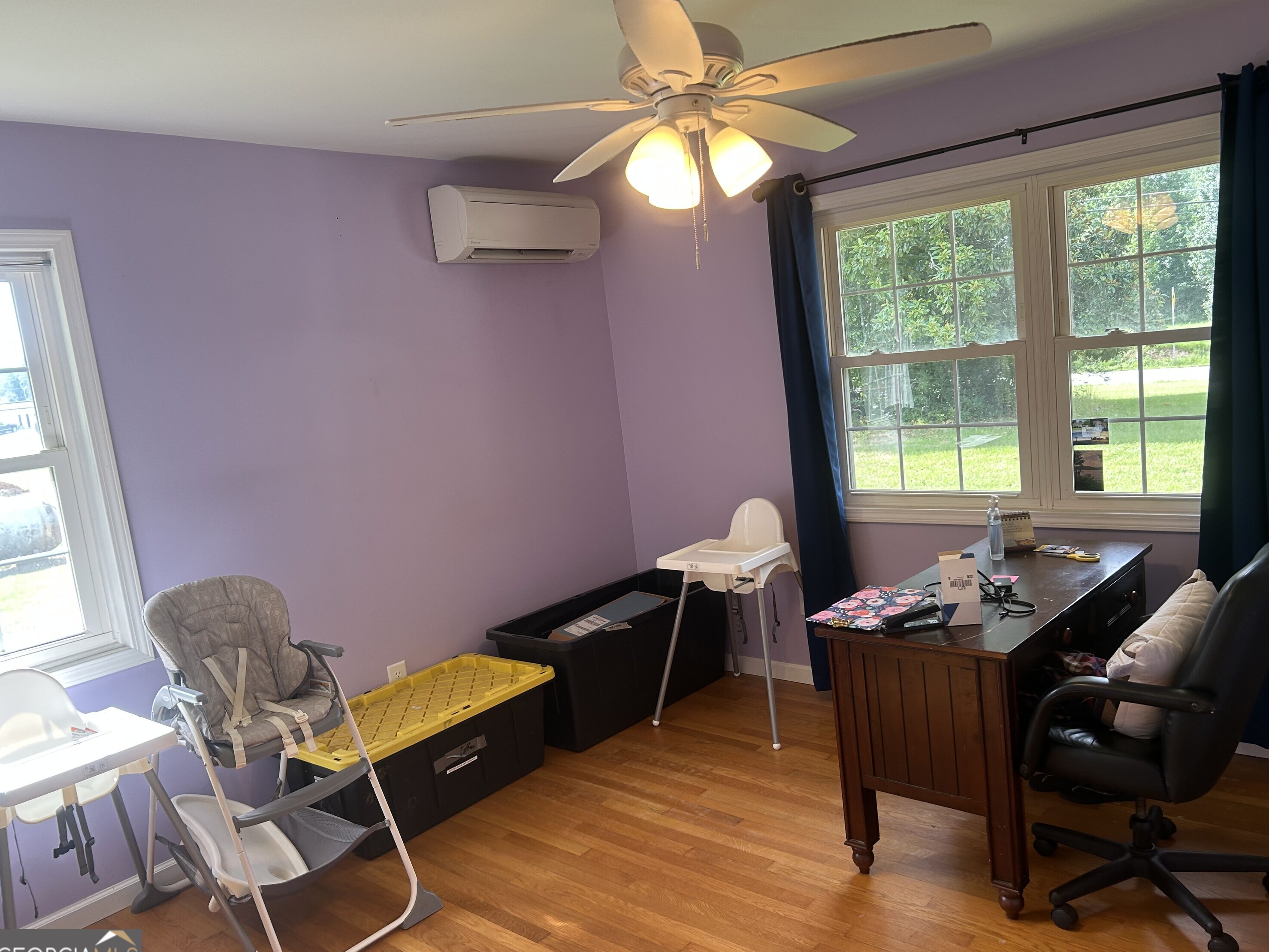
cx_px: 653
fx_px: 990
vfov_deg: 51.4
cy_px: 484
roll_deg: +6.2
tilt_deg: -8.1
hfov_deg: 65.3
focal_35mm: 27
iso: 50
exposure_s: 1/120
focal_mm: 5.7
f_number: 1.5
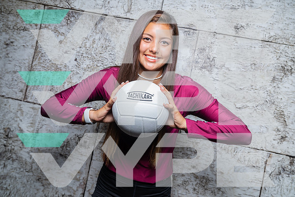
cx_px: 148
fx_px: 246
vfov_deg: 43.6
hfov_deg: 61.9
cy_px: 98
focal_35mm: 30
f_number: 5.6
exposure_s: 1/125
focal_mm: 30
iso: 100
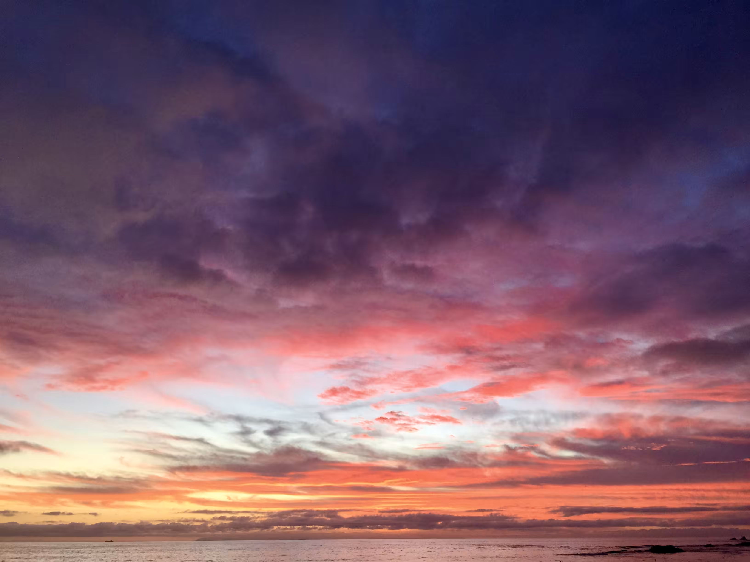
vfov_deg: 48.2
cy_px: 281
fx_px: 628
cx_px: 375
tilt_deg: +21.5
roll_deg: -1.2
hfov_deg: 61.7
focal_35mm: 29
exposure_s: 1/40
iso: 32
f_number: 2.2
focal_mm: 4.15
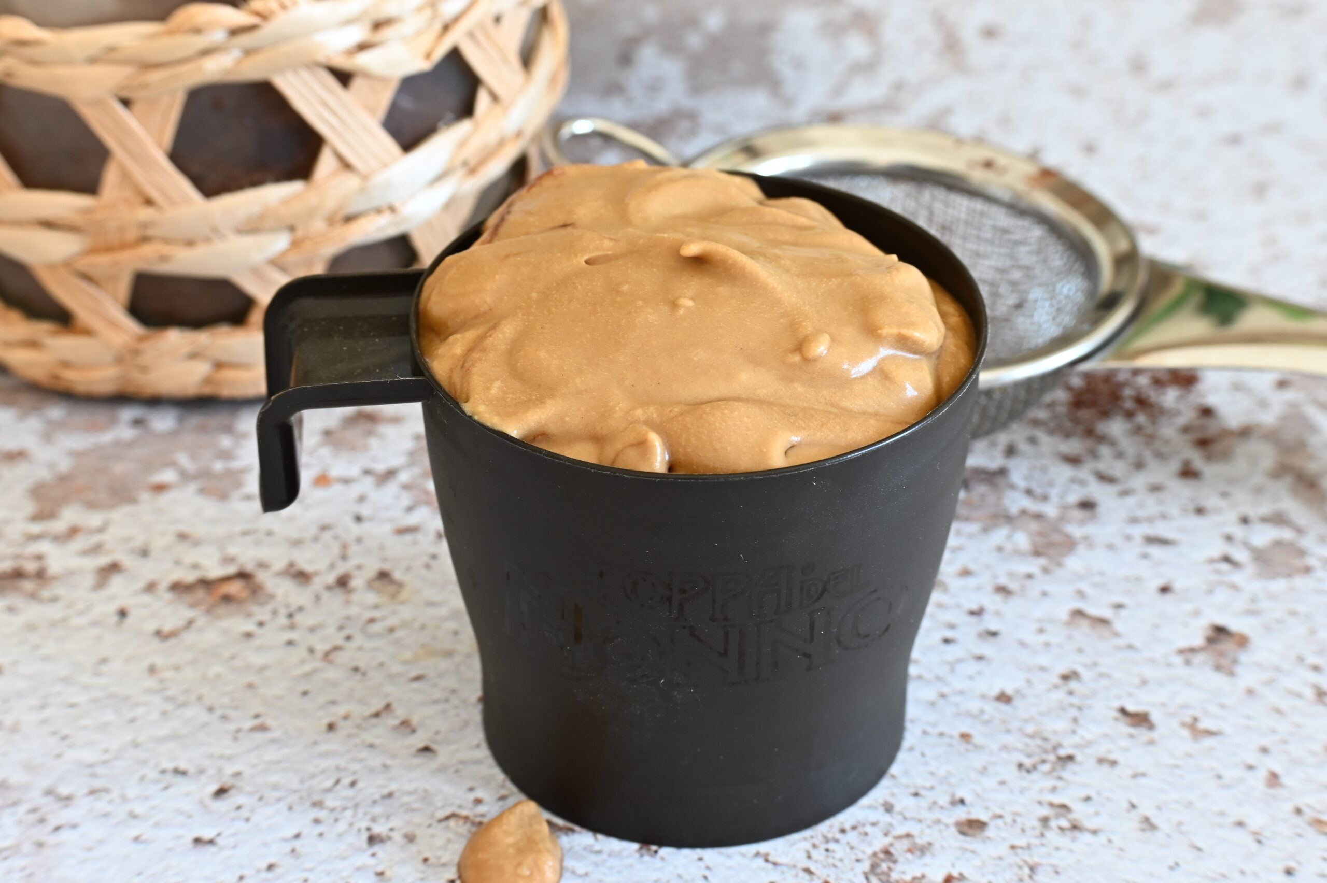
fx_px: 3684
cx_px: 664
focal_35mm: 100
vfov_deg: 13.7
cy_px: 442
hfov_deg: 20.4
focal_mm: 67
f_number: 10
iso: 200
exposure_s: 1/6
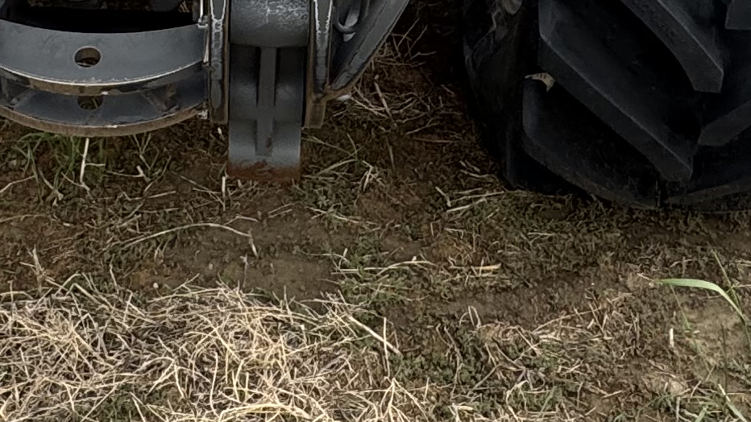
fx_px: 1314
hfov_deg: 31.4
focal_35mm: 66
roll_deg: -1.0
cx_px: 205
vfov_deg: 16.1
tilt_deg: -11.6
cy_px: -273
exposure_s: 1/99
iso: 40
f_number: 2.2
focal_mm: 2.22
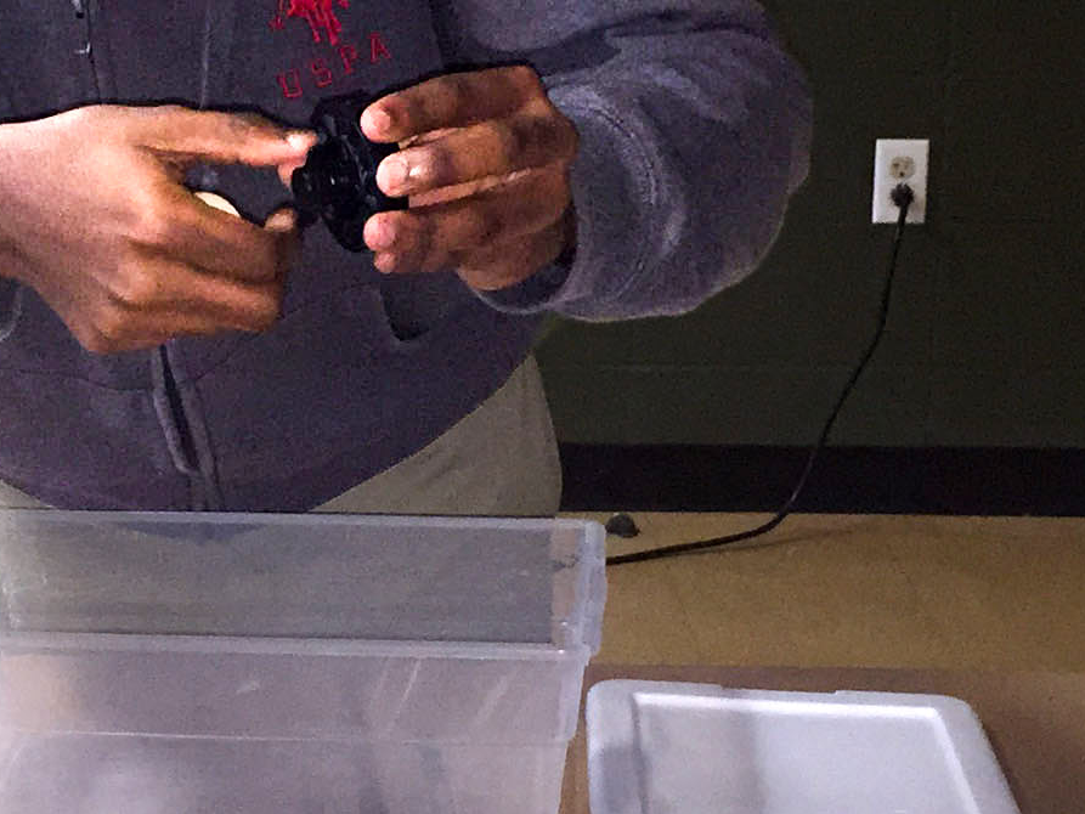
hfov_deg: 18.4
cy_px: 262
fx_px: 3323
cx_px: 273
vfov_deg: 13.9
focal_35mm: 106
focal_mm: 4.15
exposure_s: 1/30
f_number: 2.2
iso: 160
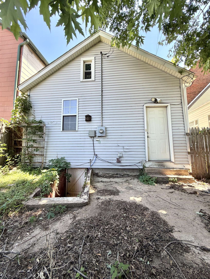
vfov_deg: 102.1
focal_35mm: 14
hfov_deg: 85.7
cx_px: 105
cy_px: 140
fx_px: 113
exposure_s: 1/170
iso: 50
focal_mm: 2.22
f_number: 2.2
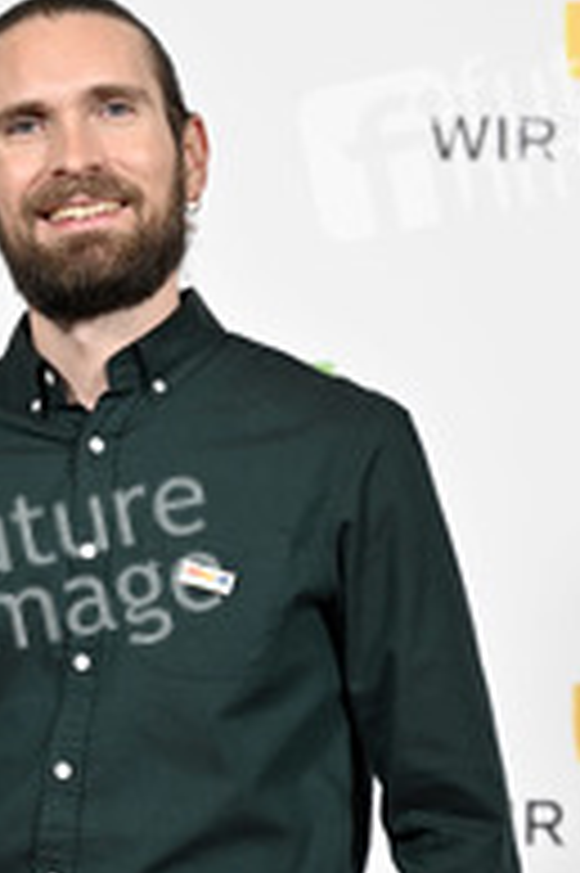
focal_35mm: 155
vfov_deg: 13.1
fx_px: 3752
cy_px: 810
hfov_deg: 8.8
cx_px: 121
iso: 800
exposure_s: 1/320
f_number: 2.8
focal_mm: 75
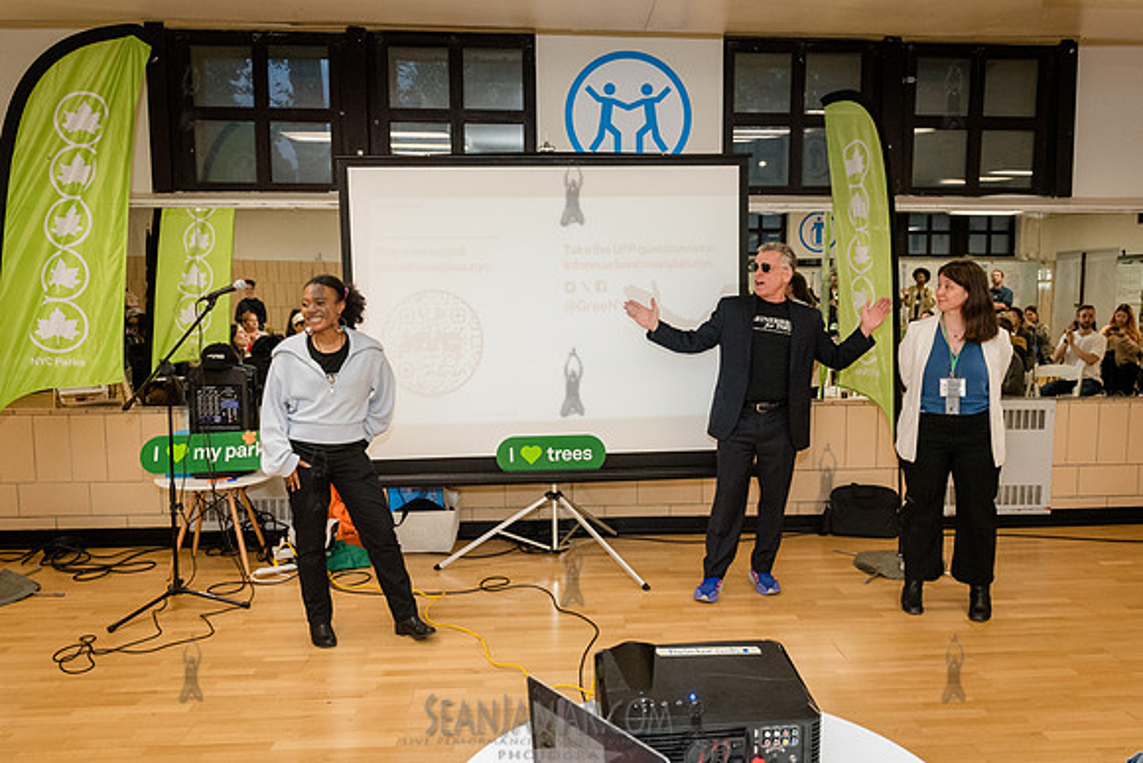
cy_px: 370
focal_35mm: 28
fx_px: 875
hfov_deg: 66.2
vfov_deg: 47.1
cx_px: 624
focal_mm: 24
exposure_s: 1/200
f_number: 4
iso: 5000
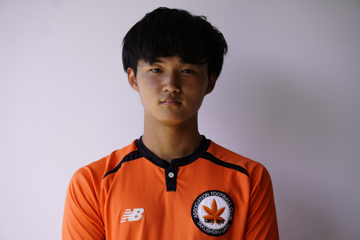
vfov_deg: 11.1
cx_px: 180
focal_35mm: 123
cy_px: 120
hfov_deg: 16.7
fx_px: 1230
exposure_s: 1/160
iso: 125
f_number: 5
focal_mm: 82
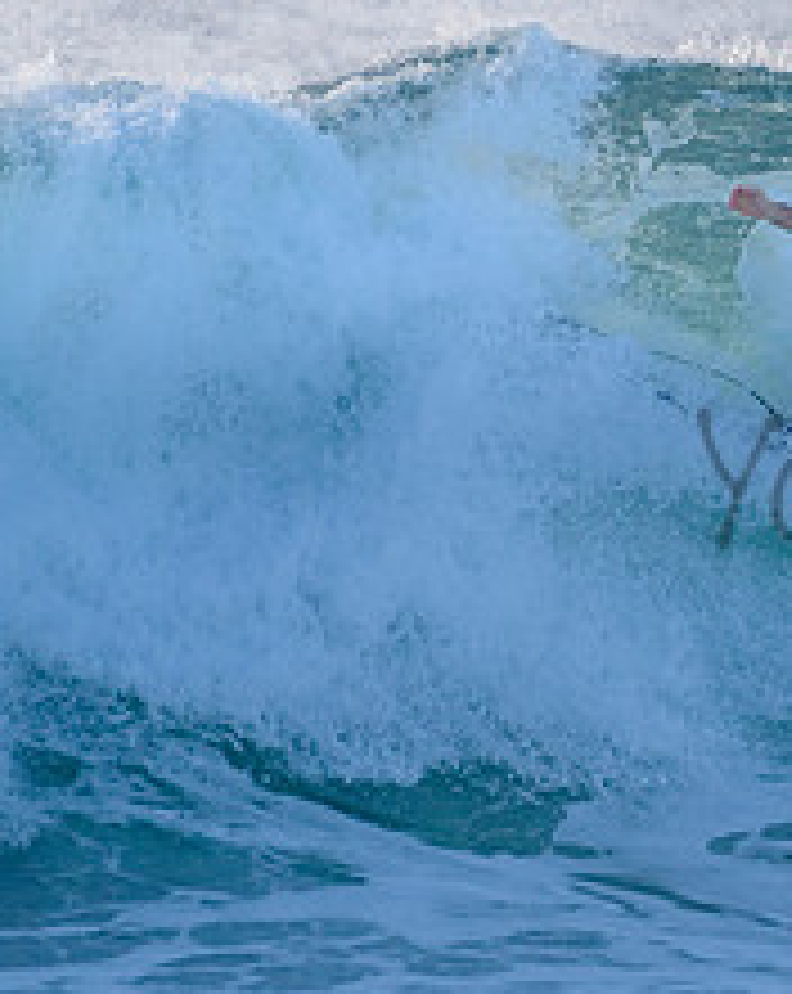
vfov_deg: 1.3
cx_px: 1159
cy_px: 244
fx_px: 44395
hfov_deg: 1.0
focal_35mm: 1511
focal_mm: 500
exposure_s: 1/2000
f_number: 5.6
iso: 800
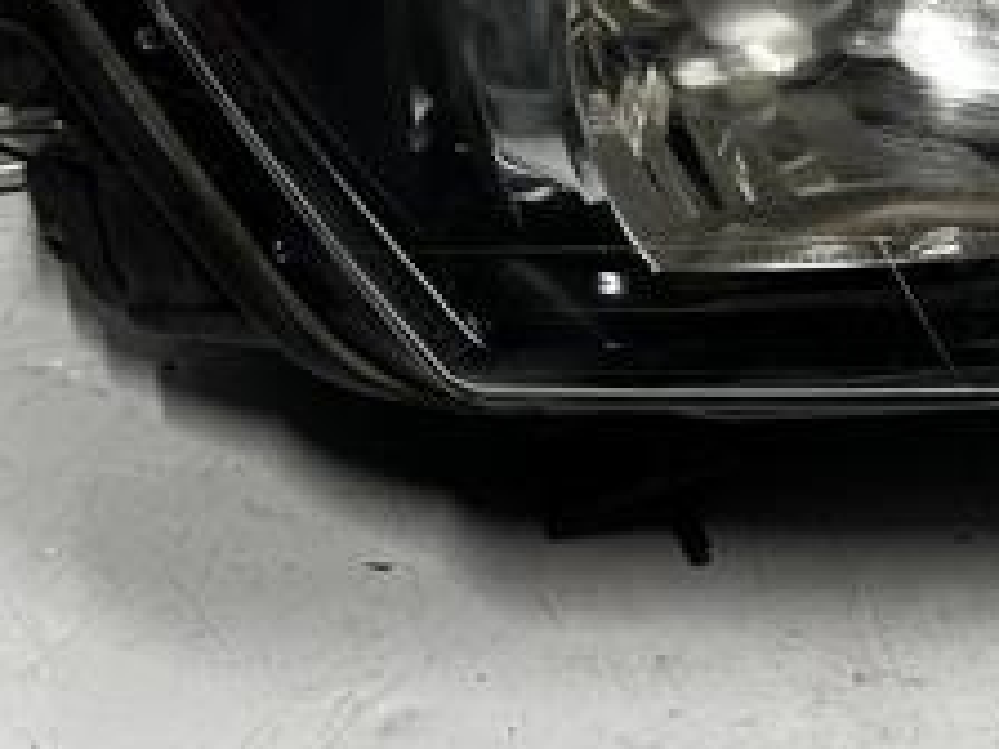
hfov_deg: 13.9
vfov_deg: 10.7
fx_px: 3954
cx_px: 1240
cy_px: -22
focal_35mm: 137
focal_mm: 6.86
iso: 100
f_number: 1.78
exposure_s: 1/50
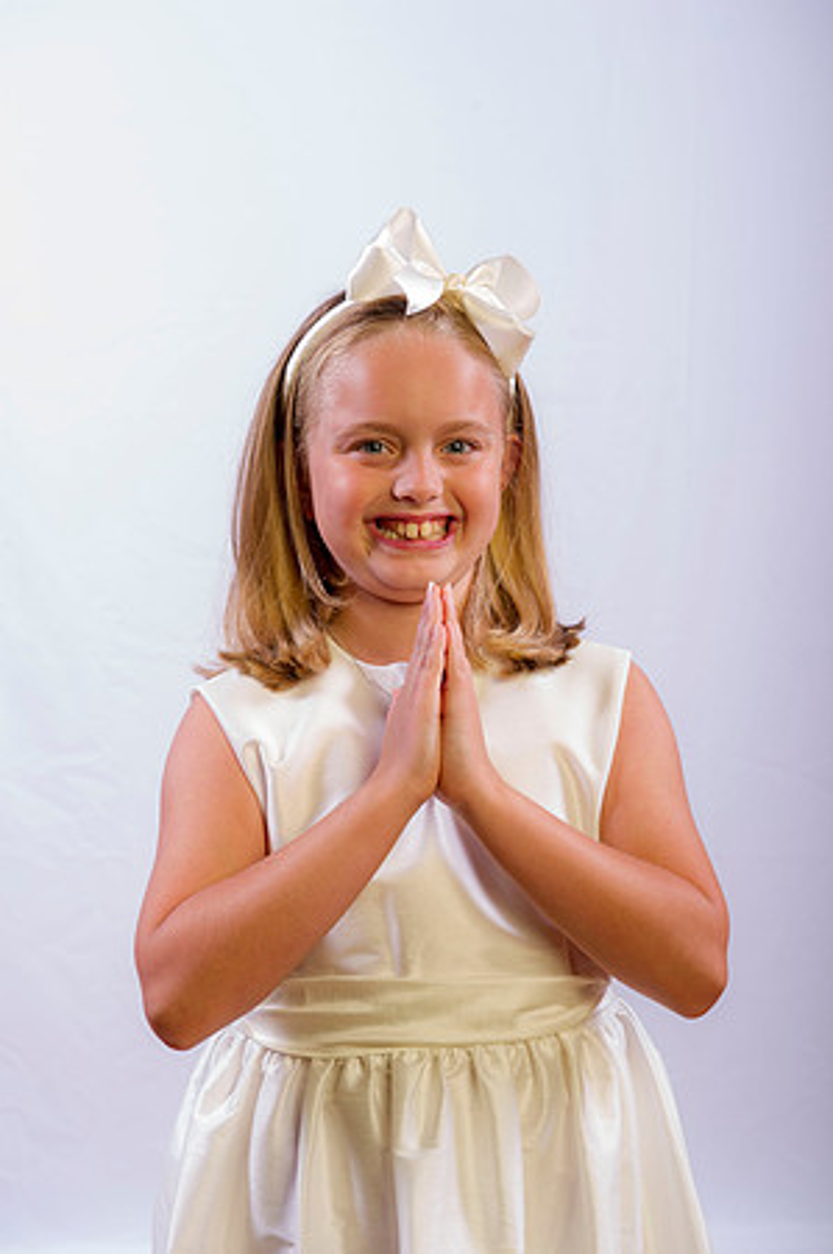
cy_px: 627
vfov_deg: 32.4
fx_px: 2157
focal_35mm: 62
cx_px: 416
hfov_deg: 21.9
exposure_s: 1/200
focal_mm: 62
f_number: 8
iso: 100
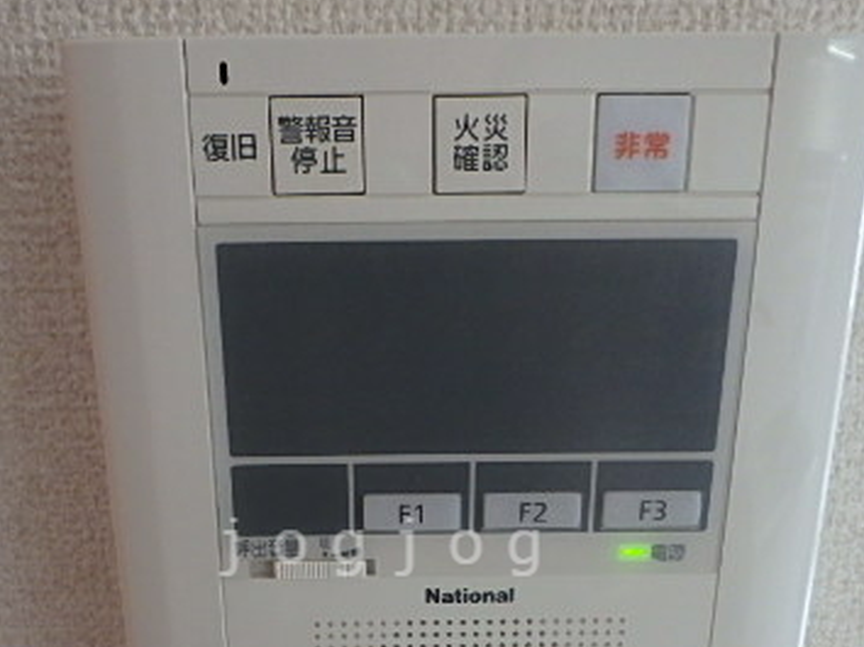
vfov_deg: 36.0
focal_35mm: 38
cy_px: 547
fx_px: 948
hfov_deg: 48.9
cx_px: 386
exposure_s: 1/30
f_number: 3.5
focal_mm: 3.7
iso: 500
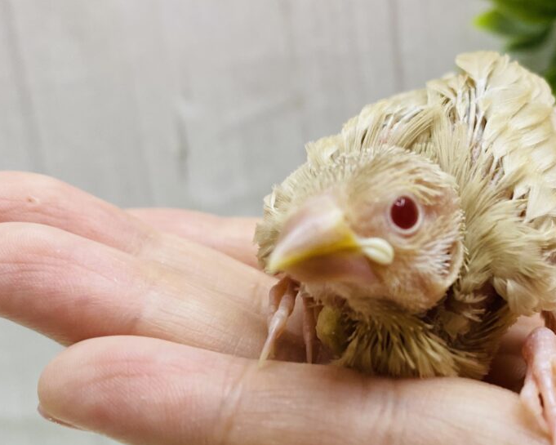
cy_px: 236
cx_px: 355
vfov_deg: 34.9
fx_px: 708
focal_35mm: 43
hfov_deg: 42.5
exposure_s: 1/100
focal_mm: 4.25
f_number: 1.8
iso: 100
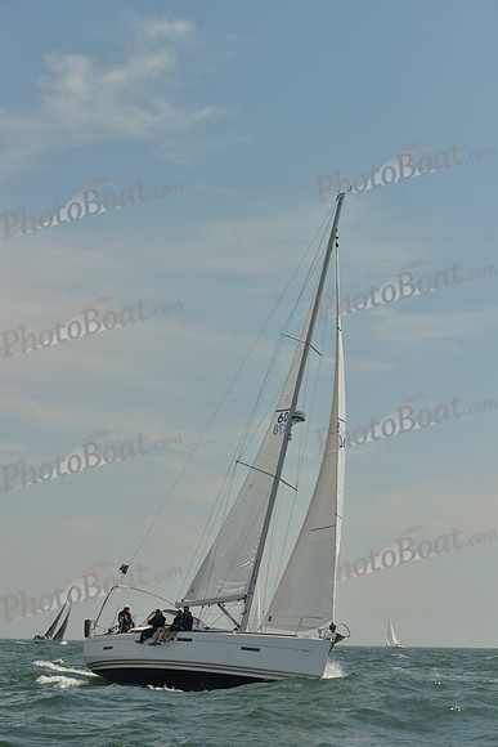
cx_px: 249
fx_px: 1452
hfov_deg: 19.5
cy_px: 374
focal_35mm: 70
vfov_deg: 28.8
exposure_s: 1/1250
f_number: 9
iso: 200
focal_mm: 70
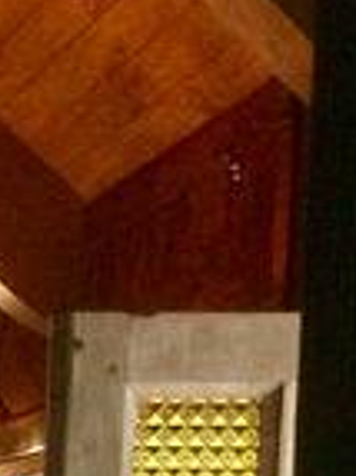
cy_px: 764
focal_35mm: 139
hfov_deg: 9.1
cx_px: -602
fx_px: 1909
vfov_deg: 13.2
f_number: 2.4
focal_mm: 3.3
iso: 320
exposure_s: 1/25
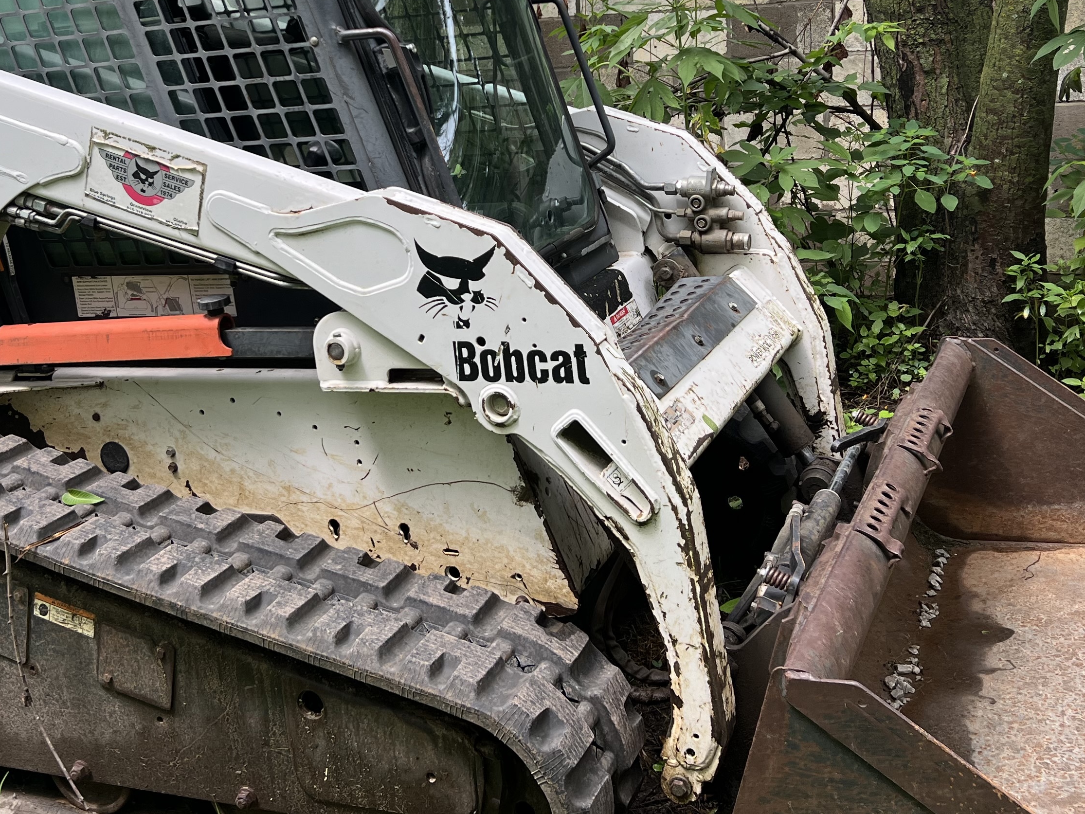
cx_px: 465
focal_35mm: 47
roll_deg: +1.7
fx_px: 1473
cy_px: 238
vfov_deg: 30.5
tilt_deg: -5.3
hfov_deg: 40.3
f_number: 1.5
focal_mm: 5.7
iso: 50
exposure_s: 1/421
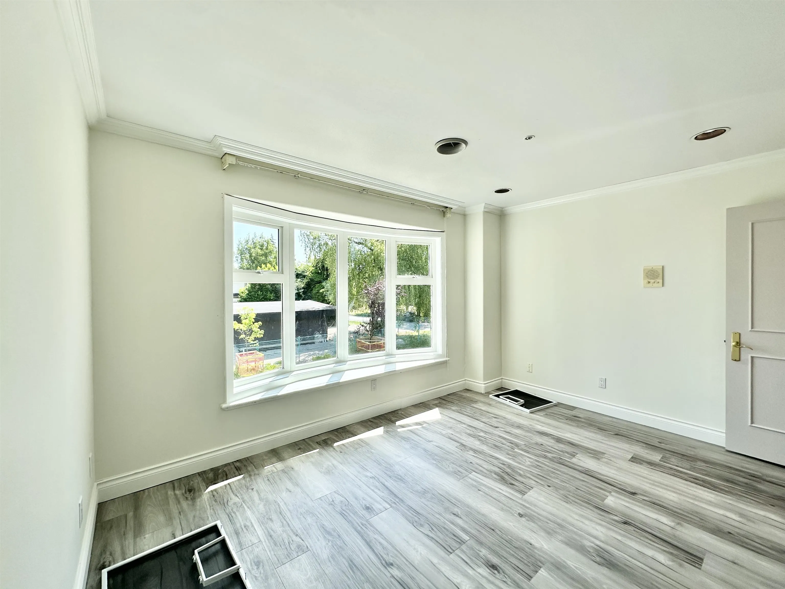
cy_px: 294
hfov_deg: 102.1
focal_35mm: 14
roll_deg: +1.2
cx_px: 392
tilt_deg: -1.1
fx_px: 318
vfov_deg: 85.7
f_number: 2.2
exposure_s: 1/485
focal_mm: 2.22
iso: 40
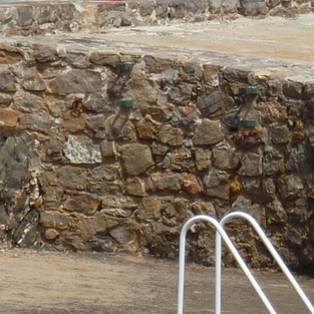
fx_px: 13926
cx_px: 246
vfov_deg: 1.3
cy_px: 81
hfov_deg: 1.3
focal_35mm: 1357
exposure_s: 1/500
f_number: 5.6
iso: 80
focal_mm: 49.2
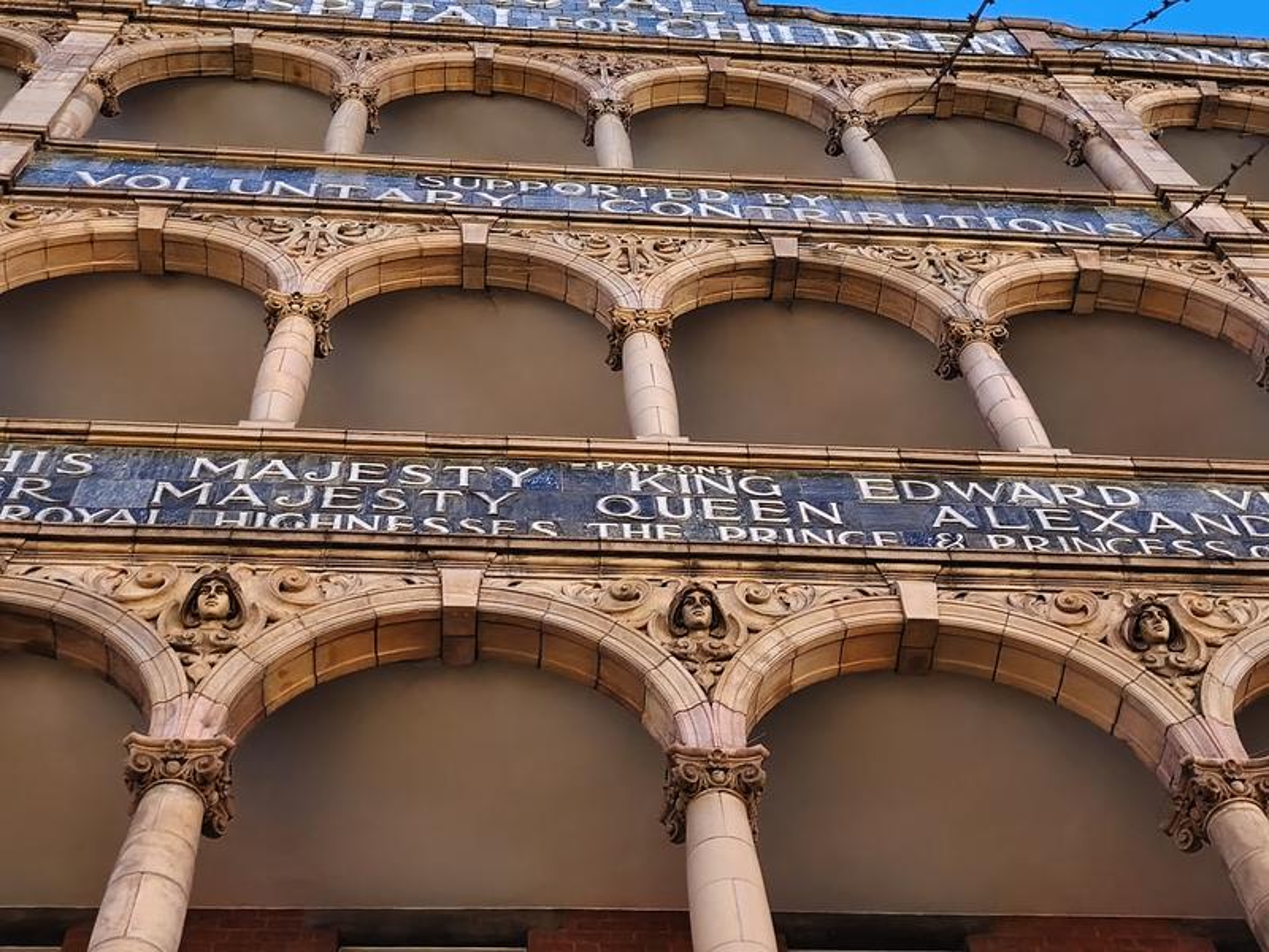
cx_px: 634
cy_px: 476
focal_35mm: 46
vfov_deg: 31.5
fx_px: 1686
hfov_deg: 41.2
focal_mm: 6.14
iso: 10000
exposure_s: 1/14.3
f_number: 1.65
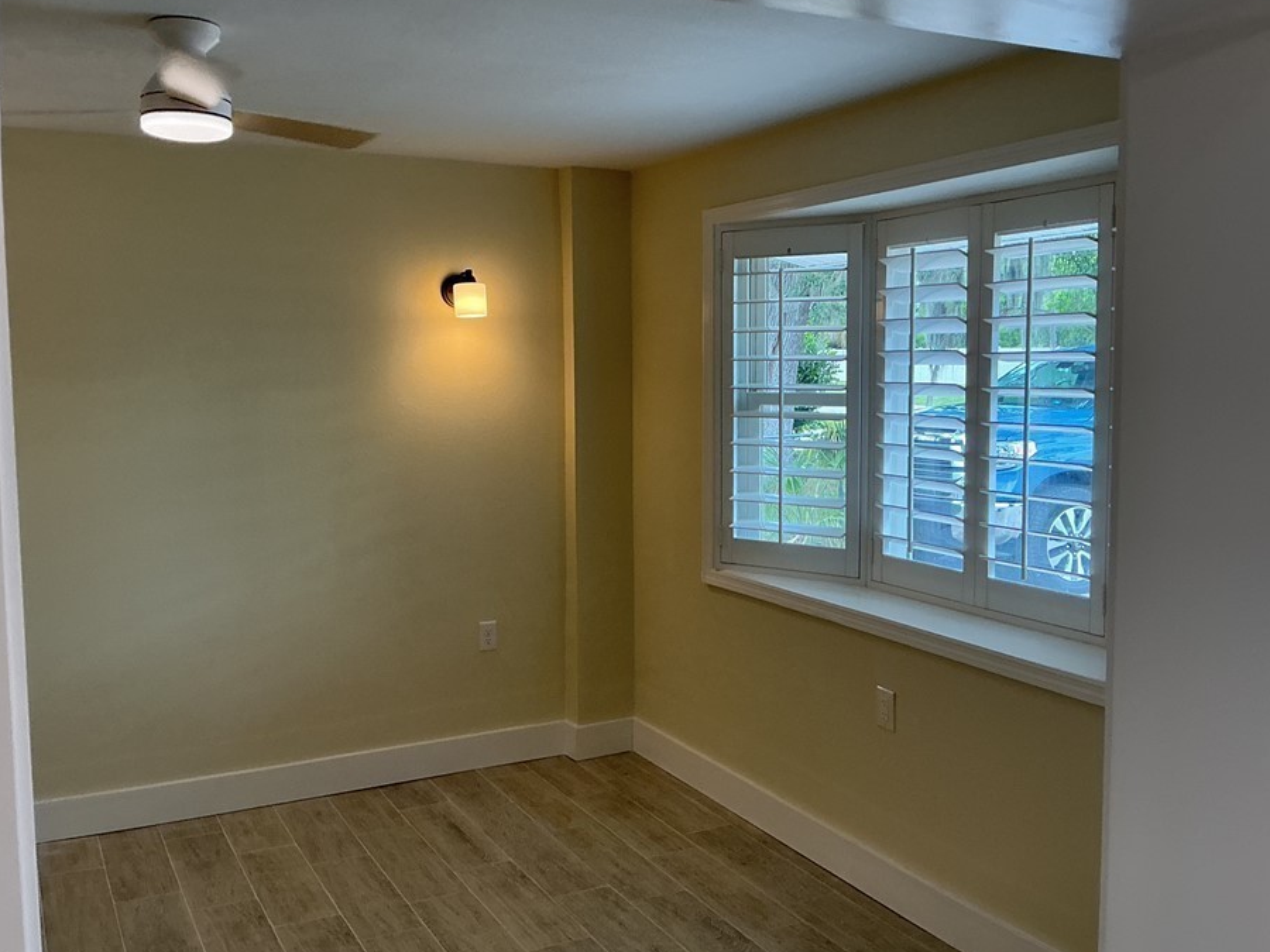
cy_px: 453
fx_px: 1211
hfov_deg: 55.3
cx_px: 595
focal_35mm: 33
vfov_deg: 42.9
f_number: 1.8
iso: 64
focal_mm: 3
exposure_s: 1/120
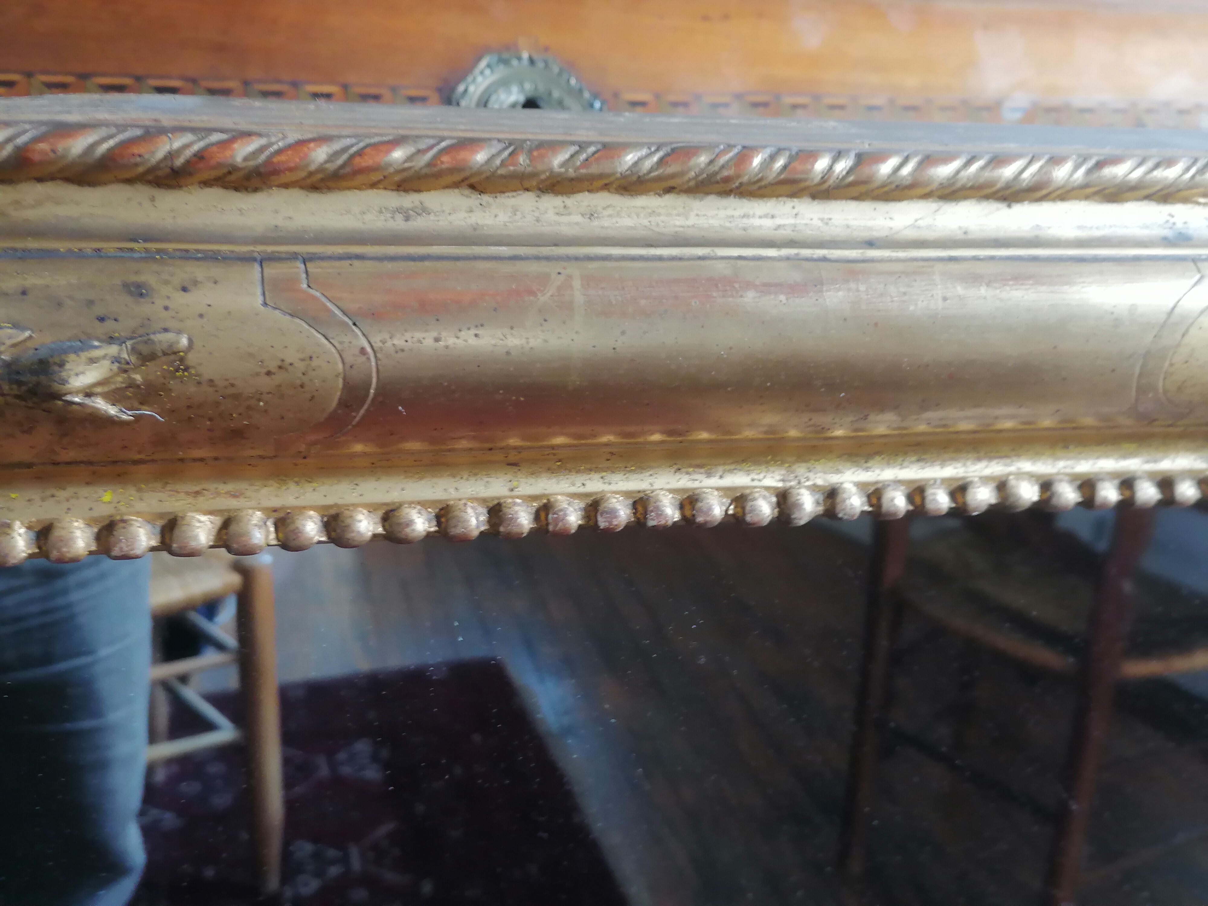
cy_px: 453
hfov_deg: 52.6
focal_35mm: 35
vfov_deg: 40.7
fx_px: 1221
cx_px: 604
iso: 125
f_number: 1.8
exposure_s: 1/33.3
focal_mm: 5.3
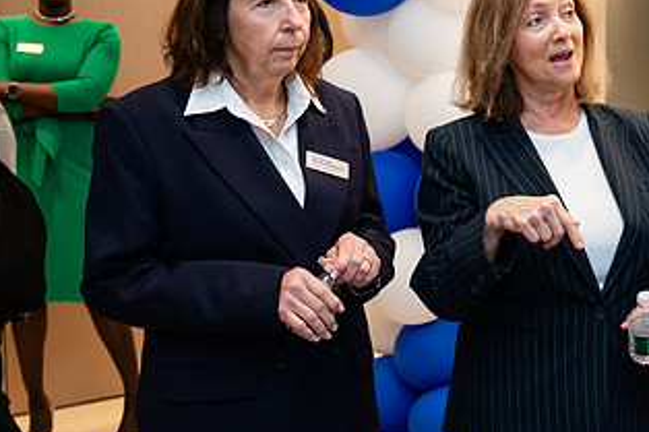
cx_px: 525
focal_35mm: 66
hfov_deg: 29.8
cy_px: 194
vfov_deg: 20.6
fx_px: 1189
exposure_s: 1/160
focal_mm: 34
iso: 400
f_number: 4
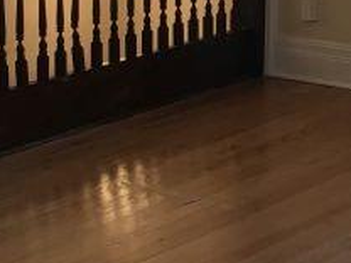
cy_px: -76
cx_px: 349
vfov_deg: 10.2
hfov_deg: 13.6
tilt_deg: -7.1
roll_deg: -1.5
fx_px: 1450
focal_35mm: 143
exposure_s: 1/30
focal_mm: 4.15
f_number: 2.2
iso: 25
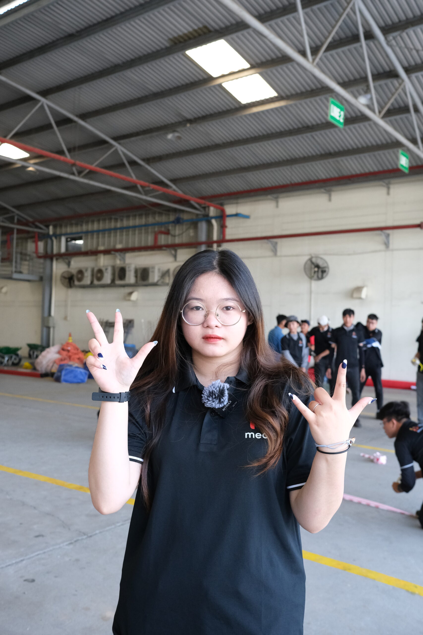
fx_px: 617
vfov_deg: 54.4
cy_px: 318
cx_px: 212
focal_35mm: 35
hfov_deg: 37.9
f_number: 4.5
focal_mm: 23
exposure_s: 1/500
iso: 2500
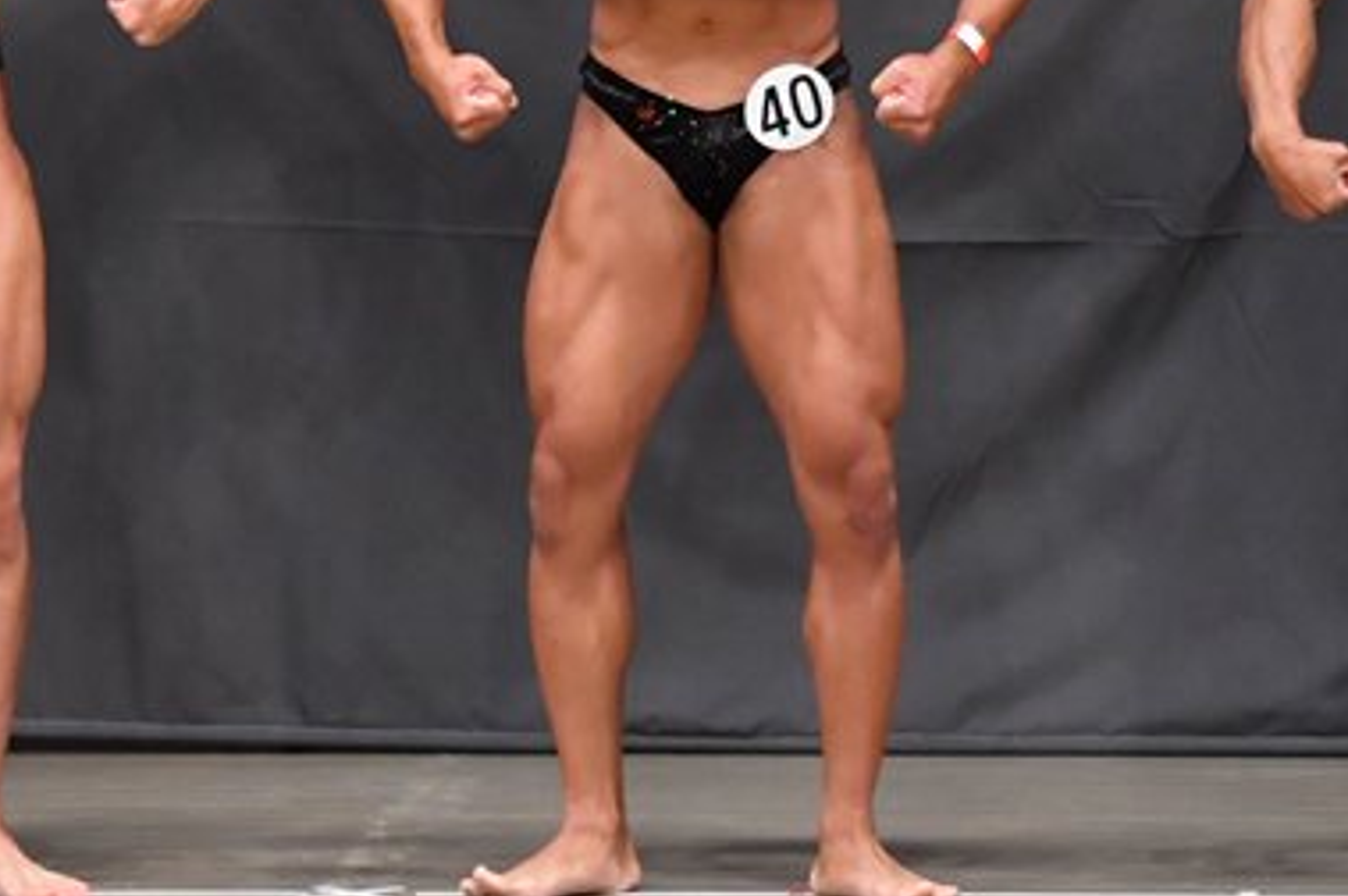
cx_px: 685
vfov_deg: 3.1
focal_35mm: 444
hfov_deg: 4.6
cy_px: 139
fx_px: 16611
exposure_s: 1/400
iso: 6400
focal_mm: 145
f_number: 5.6
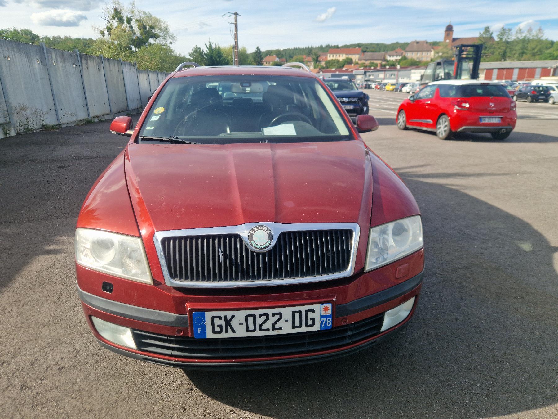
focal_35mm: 23
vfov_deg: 58.9
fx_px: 371
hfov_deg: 73.9
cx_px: 279
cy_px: 210
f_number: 1.8
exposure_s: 1/909
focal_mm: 5.4
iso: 50
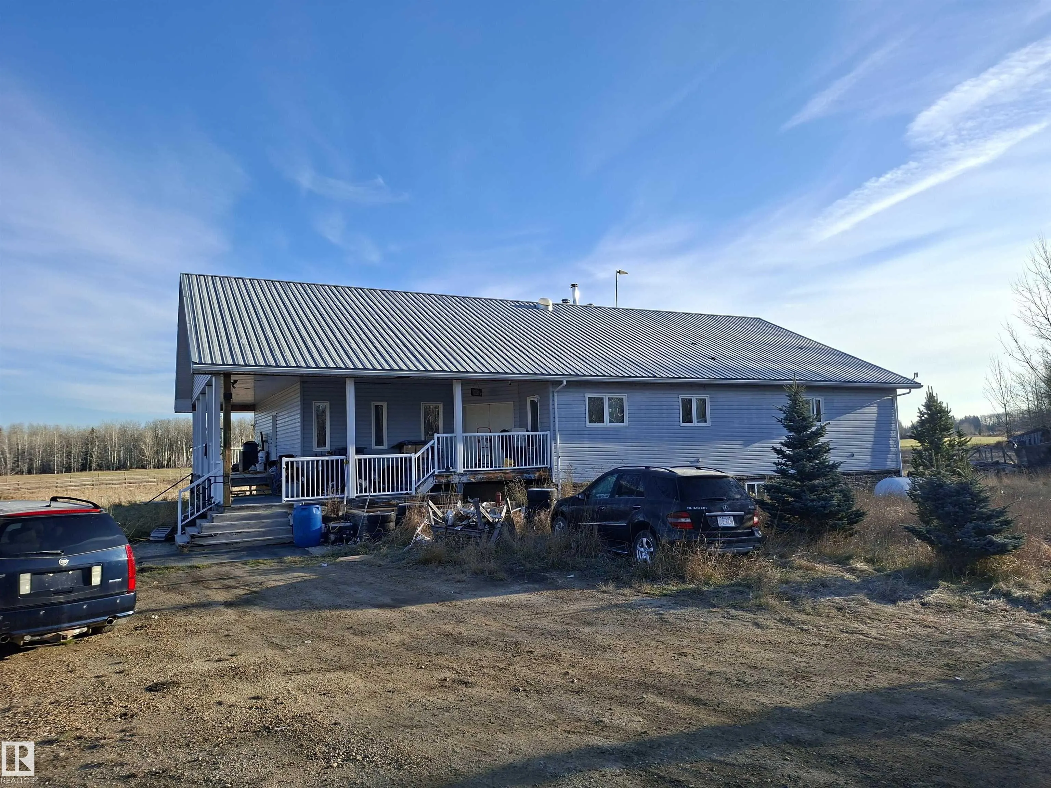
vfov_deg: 58.9
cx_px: 526
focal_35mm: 23
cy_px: 394
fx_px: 698
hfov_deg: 73.9
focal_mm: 5.54
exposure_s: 1/1608
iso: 50
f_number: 1.8
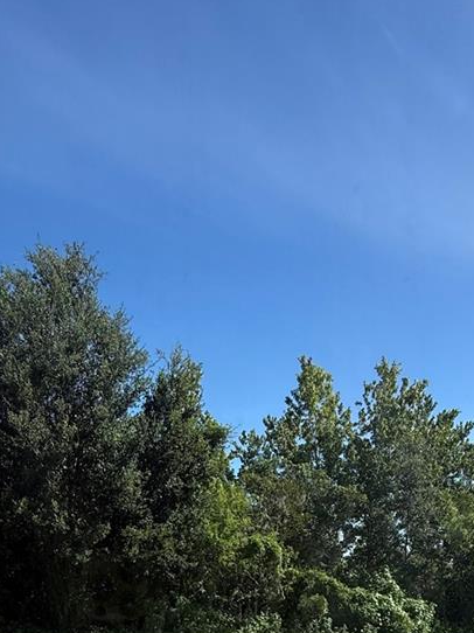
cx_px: 259
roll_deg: -1.6
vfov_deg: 45.7
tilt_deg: -9.2
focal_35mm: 31
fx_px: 566
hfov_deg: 45.4
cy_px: 675
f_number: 2.2
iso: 50
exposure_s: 1/1572
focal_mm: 2.22
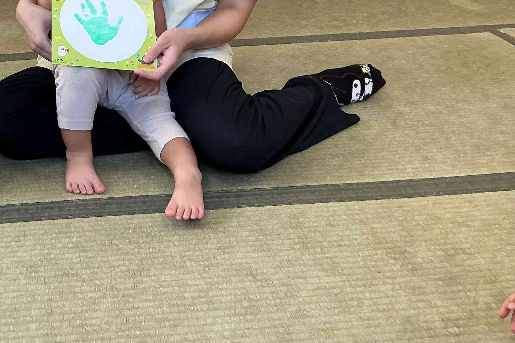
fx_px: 772
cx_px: 91
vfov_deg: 24.1
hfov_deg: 35.5
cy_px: 10
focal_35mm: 54
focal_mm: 3
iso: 50
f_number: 1.8
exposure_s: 1/120
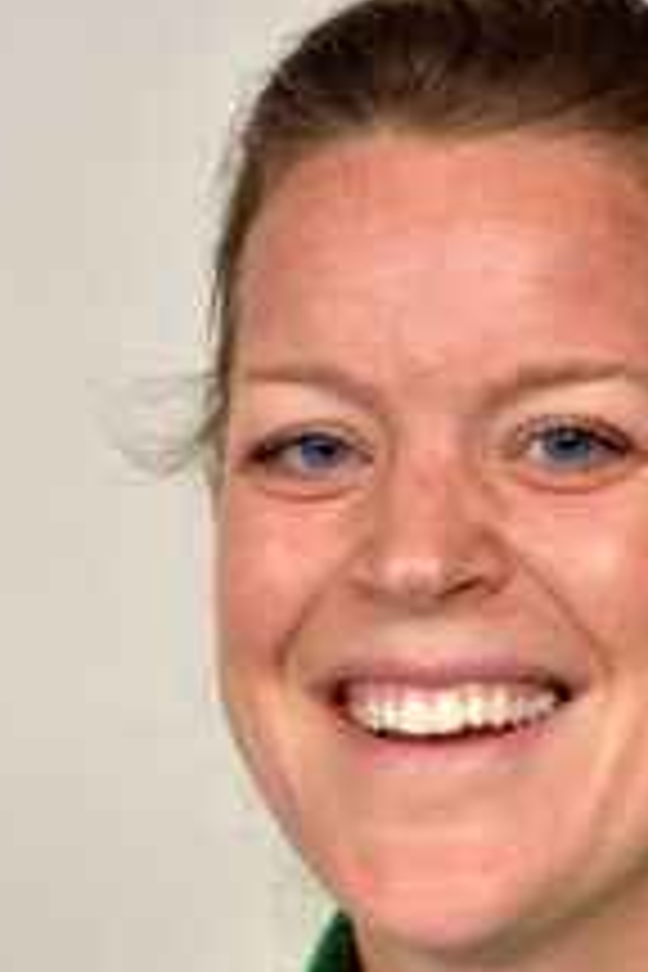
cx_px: 518
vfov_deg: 13.6
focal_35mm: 151
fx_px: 4077
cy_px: 700
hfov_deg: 9.1
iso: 100
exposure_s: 1/160
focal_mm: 85
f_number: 10
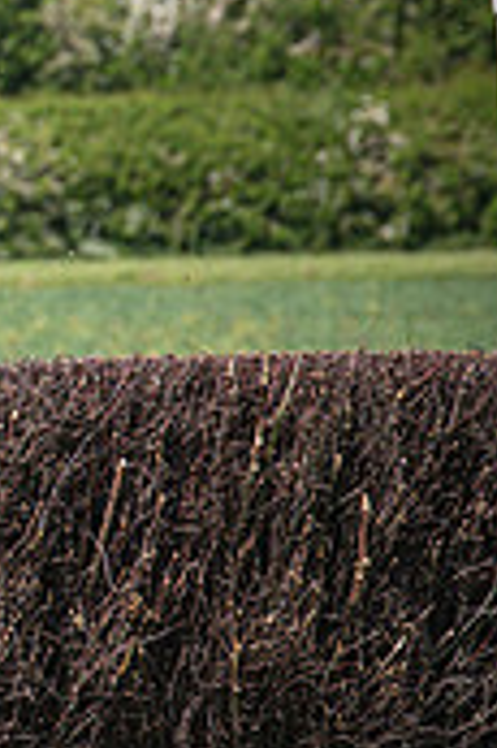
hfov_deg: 2.2
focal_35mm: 617
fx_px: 12802
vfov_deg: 3.3
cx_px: -620
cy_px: 123
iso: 200
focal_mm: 99
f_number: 4
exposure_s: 1/3200
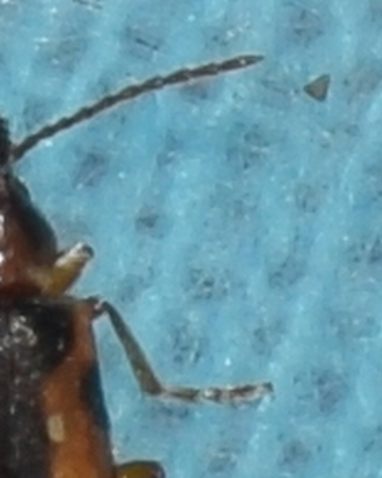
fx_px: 8484
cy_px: 367
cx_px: 41
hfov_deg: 2.6
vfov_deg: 3.2
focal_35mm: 600
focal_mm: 130
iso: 100
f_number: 13
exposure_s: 1/160
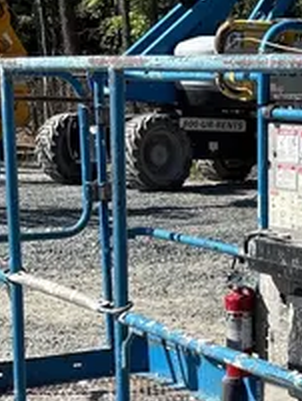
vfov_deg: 19.7
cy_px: 448
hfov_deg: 15.1
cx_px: 340
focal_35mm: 95
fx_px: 1104
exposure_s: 1/3448
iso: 50
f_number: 1.6
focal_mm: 5.96
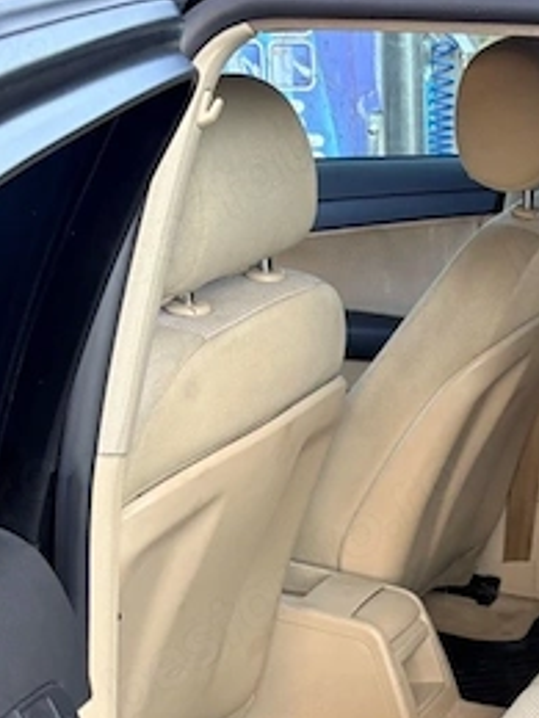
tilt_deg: -25.4
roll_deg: +2.5
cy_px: 657
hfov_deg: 18.3
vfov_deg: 23.7
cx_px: 417
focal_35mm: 80
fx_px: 1661
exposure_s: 1/122
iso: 80
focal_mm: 5.96
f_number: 1.6
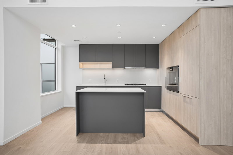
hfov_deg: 90.0
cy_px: 78
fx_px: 116
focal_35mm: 18
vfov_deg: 67.4
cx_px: 116
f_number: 9
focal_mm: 18
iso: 320
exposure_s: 1/13
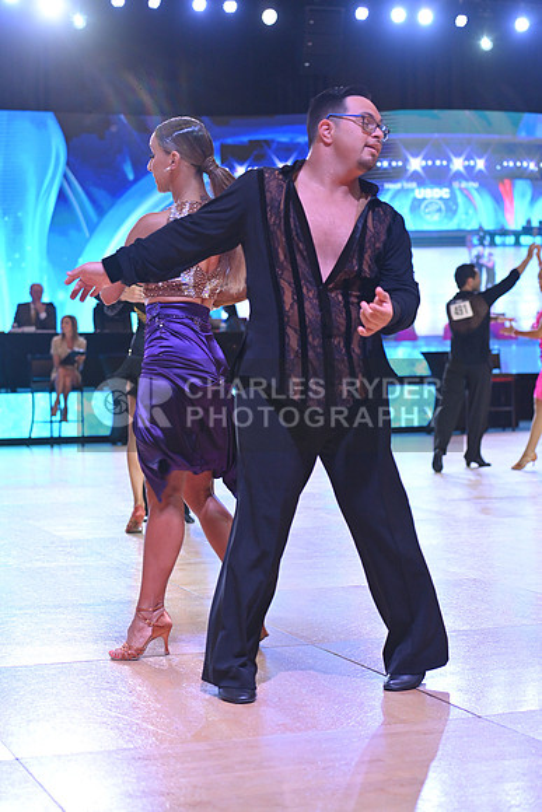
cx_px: 271
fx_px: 1580
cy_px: 406
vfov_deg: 28.8
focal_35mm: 70
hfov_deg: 19.5
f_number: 4
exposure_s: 1/250
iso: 2000
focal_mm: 70
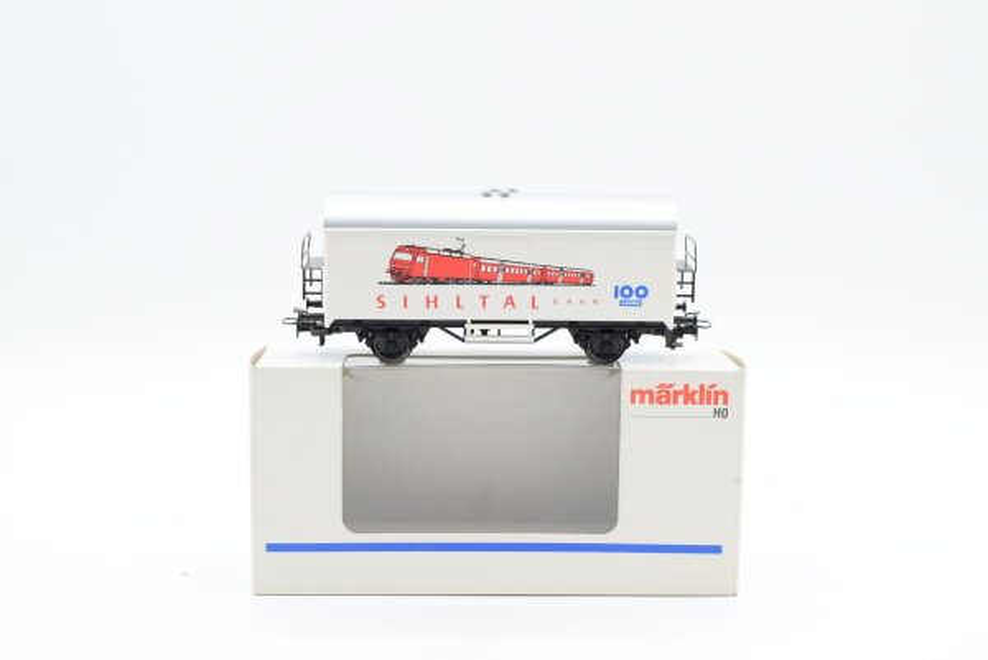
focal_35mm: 52
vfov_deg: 25.8
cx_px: 494
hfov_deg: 37.8
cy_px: 330
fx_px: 1442
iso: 400
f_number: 8
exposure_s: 1/125
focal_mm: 35
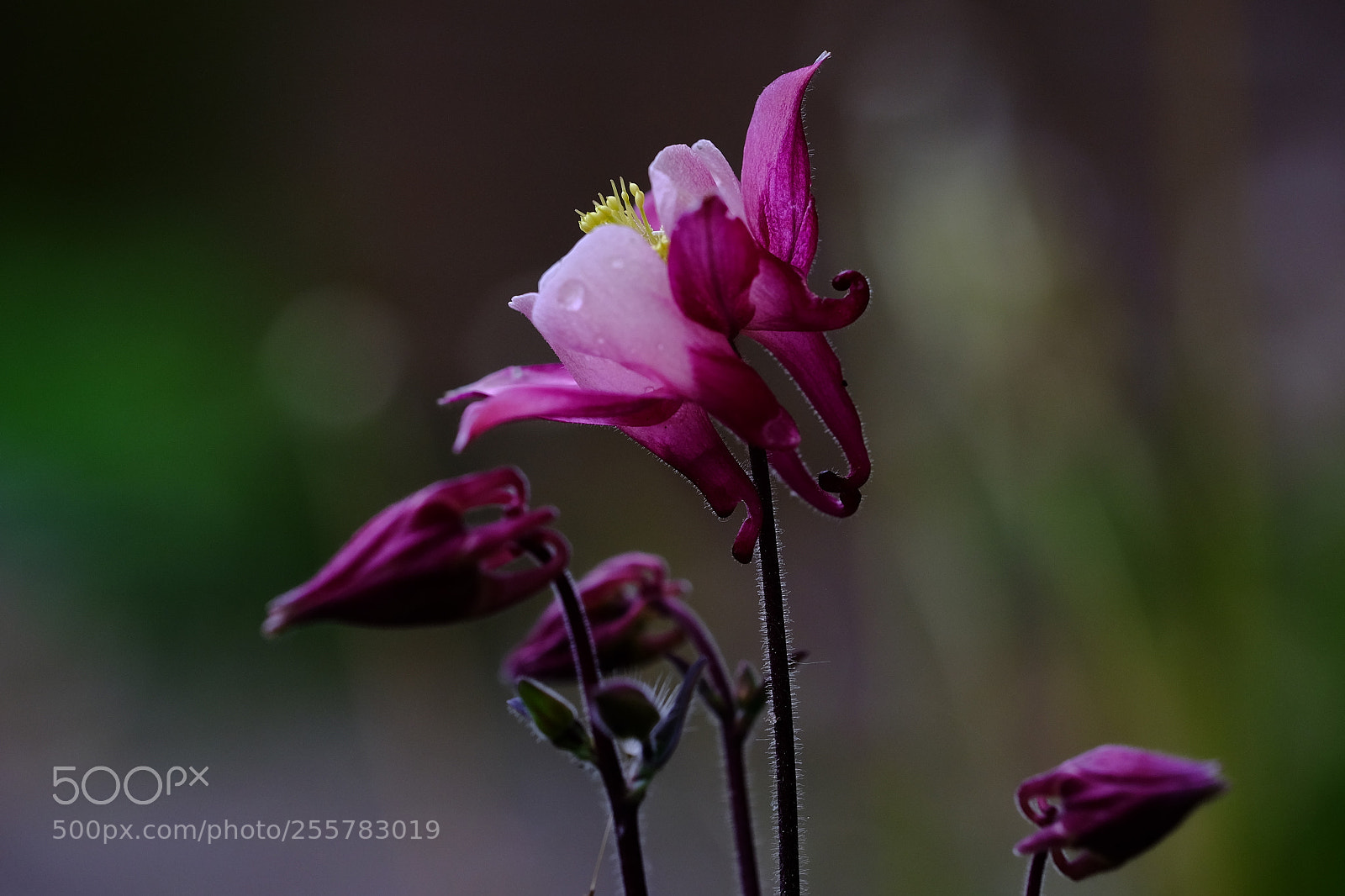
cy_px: 448
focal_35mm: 120
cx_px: 672
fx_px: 4482
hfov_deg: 17.1
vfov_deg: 11.4
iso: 400
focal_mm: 80
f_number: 5.6
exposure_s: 1/125
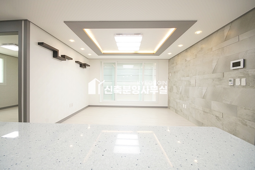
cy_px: 85
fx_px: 106
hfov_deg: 100.4
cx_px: 128
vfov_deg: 77.2
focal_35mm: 15
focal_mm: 10
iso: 800
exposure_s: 1/30
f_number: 9
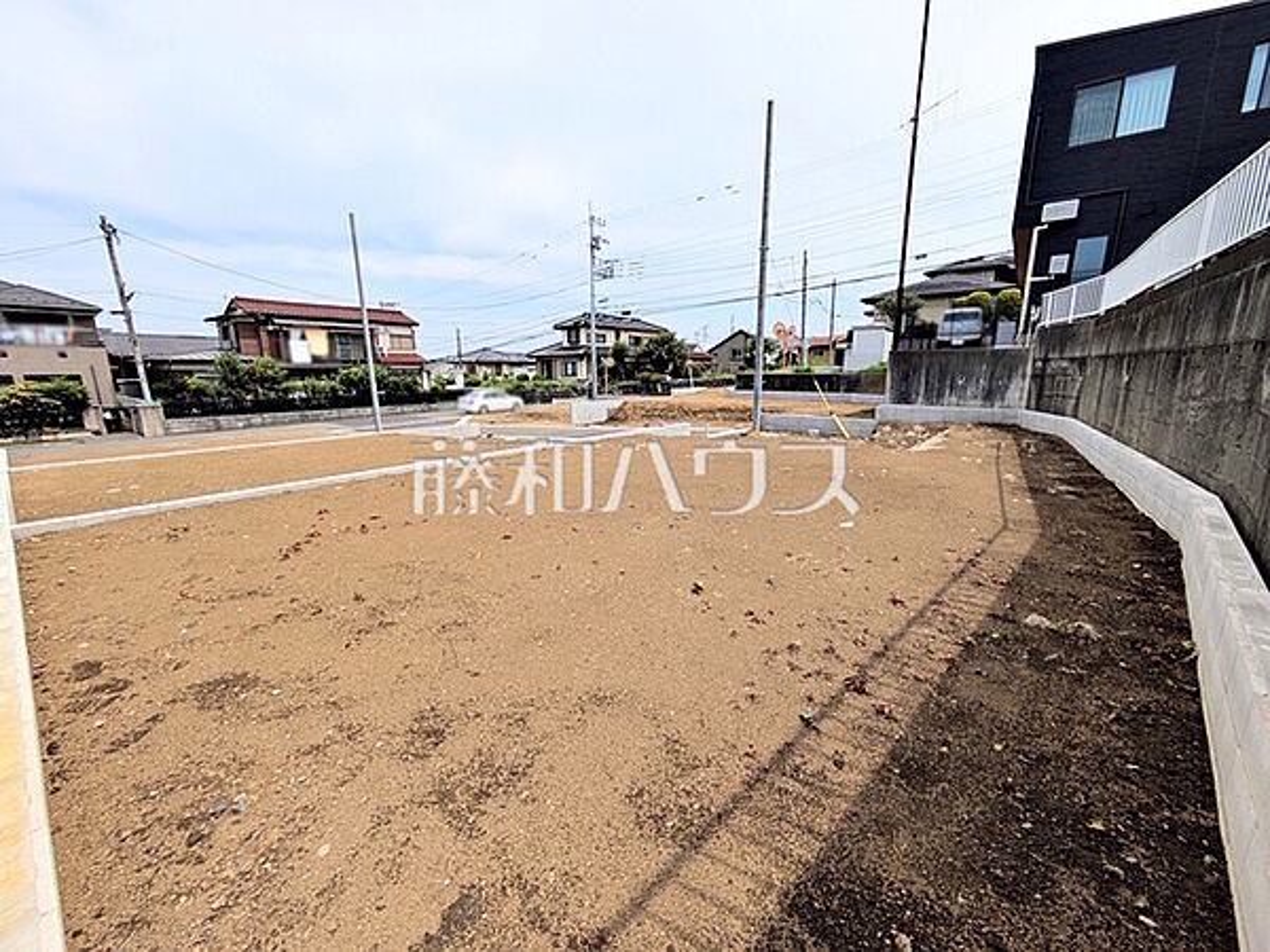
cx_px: 635
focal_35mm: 14
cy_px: 476
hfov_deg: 102.1
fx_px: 514
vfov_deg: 85.7
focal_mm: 1.83
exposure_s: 1/2004
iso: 49
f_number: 2.2
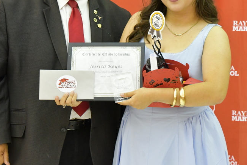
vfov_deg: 8.3
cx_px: 101
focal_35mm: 165
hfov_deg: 12.4
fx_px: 1132
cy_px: 49
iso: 5000
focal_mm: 70
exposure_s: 1/200
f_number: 7.1
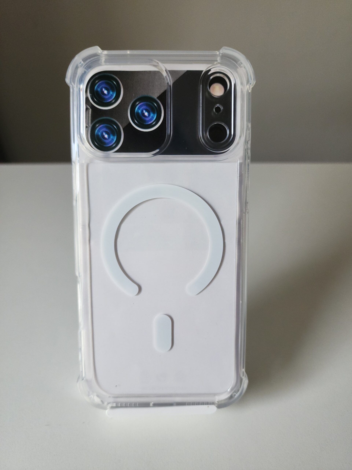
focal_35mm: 23
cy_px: 235
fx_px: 312
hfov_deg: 58.9
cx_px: 176
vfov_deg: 73.9
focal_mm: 6.4
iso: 200
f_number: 1.8
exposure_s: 1/60
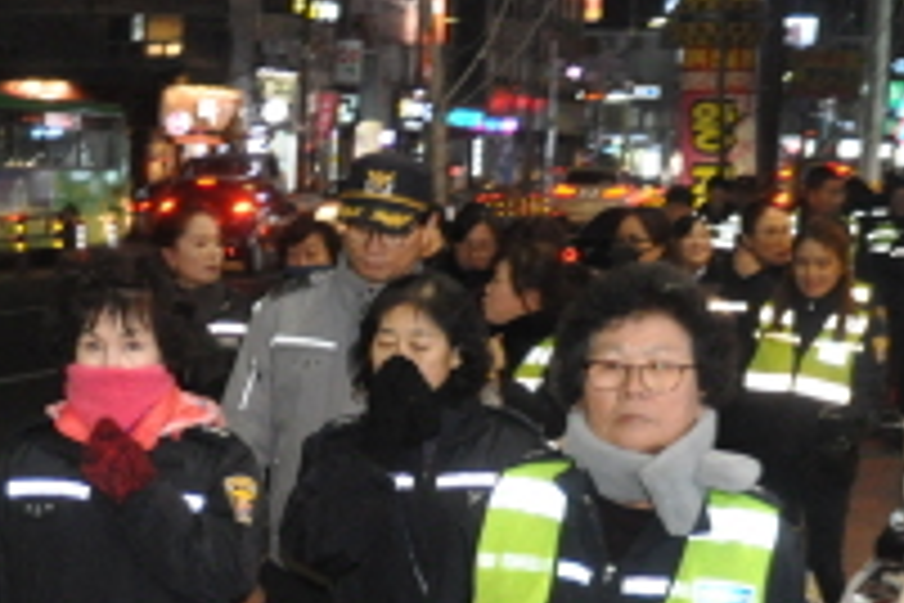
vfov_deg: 14.2
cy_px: 670
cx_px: 54
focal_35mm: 94
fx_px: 2360
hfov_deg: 21.1
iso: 1800
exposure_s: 1/80
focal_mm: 18
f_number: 3.5
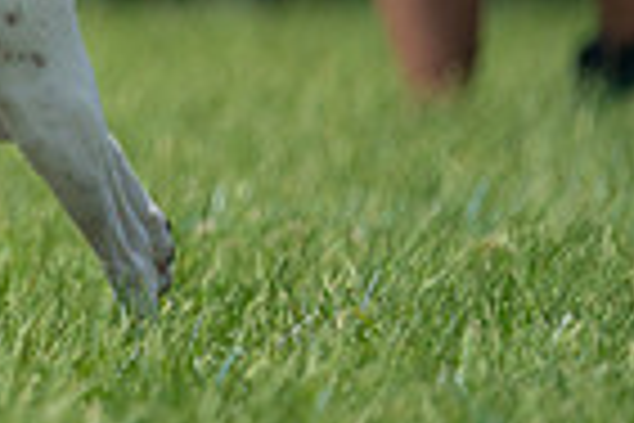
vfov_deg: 0.6
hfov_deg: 0.8
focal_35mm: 2474
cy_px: -106
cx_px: -351
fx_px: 43566
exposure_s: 1/4000
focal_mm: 600
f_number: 6.3
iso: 1000
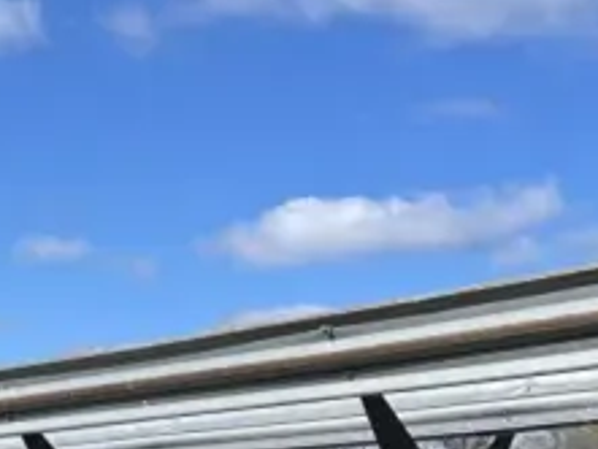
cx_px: 487
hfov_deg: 17.3
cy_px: 757
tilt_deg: -0.6
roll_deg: +2.0
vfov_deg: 12.2
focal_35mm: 113
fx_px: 1953
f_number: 1.6
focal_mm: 5.1
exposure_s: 1/2786
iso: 32
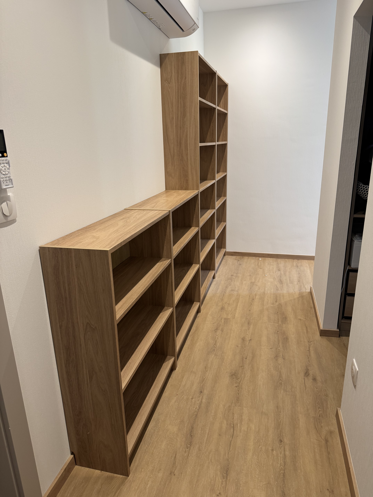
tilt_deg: -17.3
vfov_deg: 71.6
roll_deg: +1.5
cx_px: 186
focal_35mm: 24
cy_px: 248
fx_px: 345
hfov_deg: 56.8
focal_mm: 6.76
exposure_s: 1/50
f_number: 1.78
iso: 160
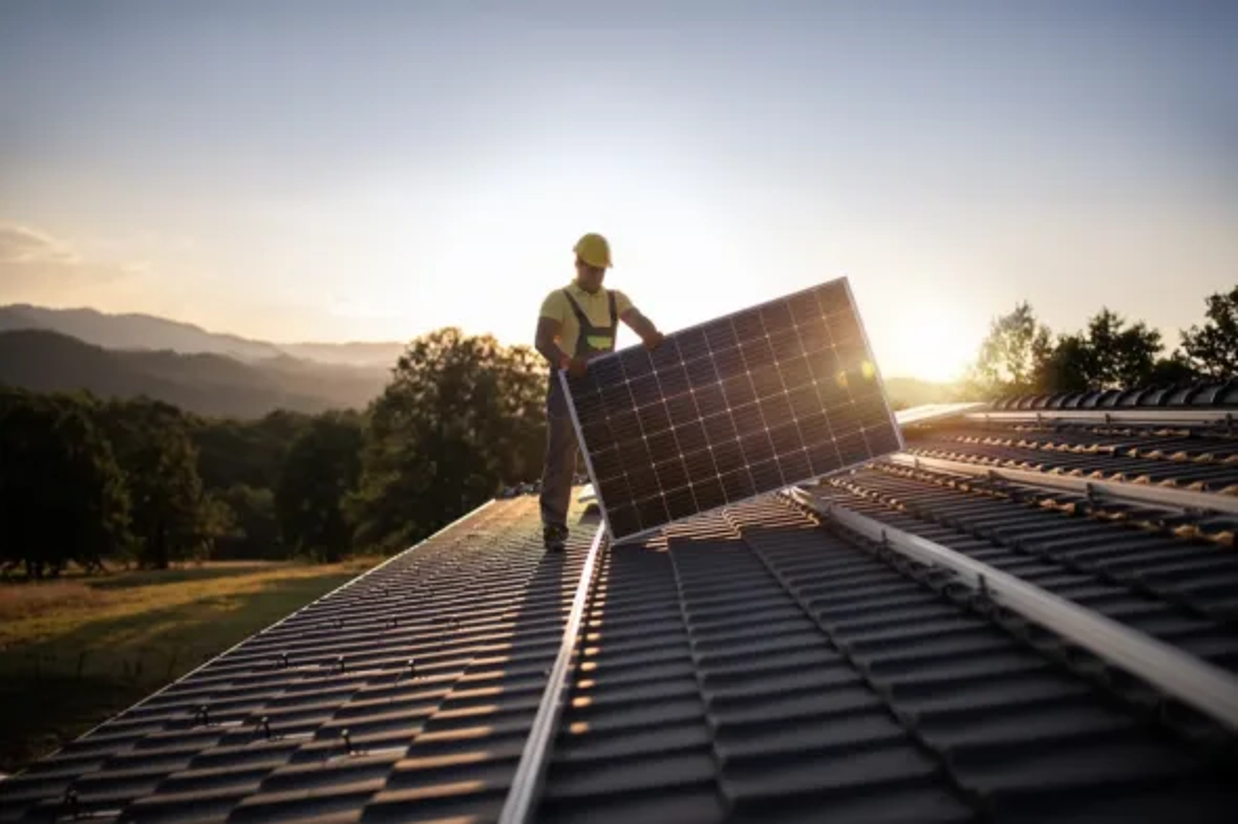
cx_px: 619
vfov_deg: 37.8
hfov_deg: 54.4
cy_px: 412
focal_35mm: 35
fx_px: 1203
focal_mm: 35
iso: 64
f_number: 1.4
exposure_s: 1/2000
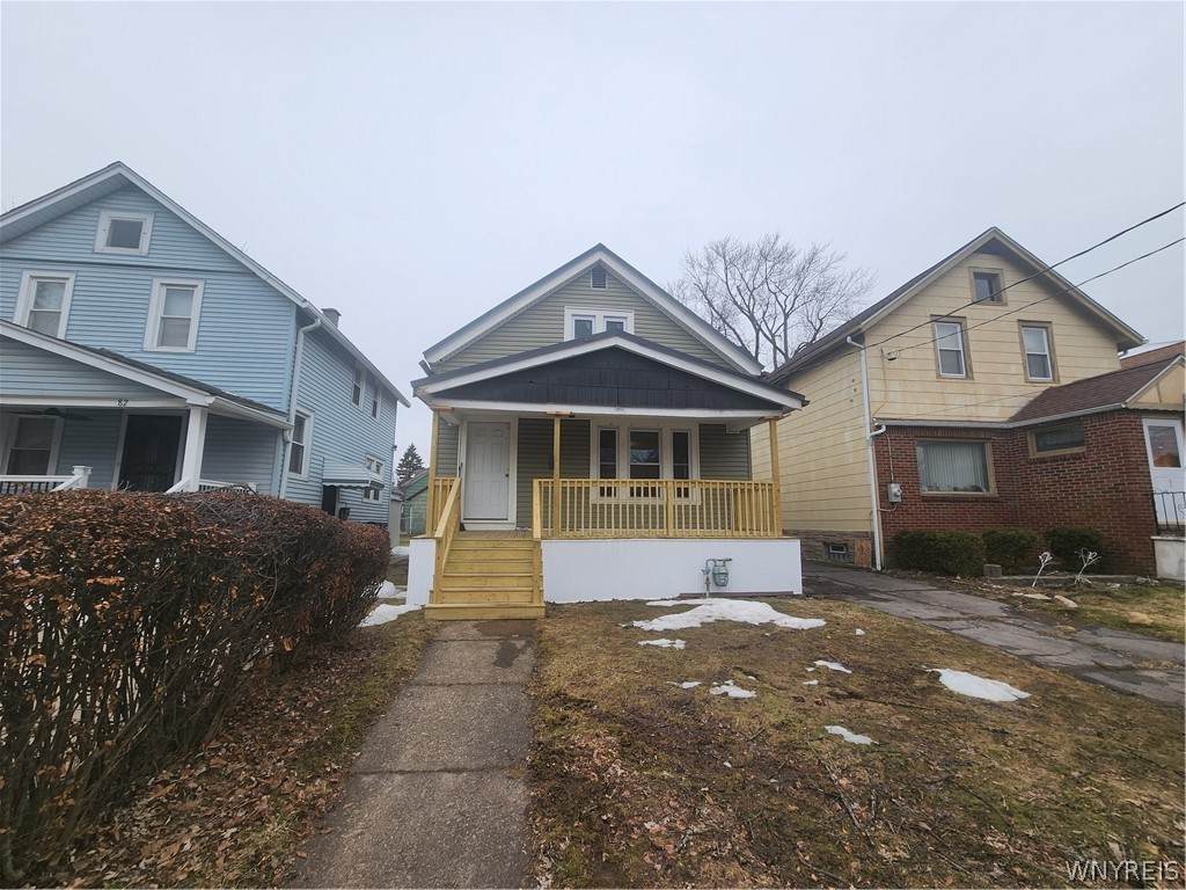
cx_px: 593
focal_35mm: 13
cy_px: 445
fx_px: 445
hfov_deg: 106.2
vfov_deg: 89.9
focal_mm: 2.2
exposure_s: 1/125
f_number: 2.2
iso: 50
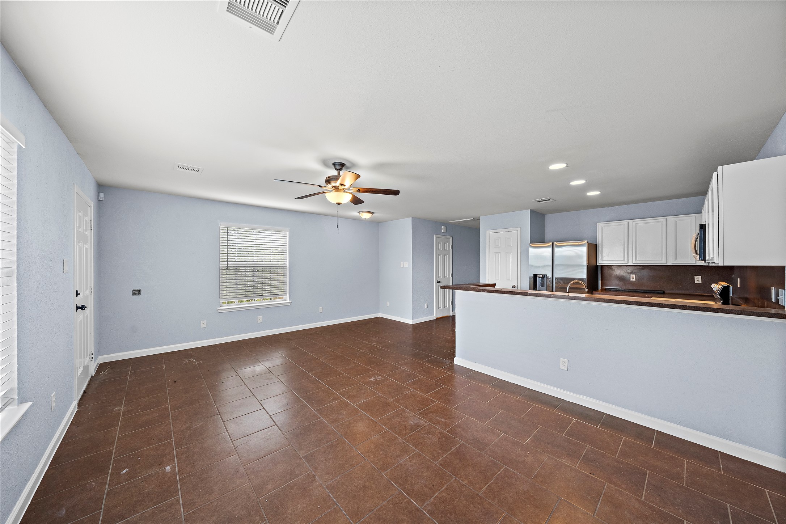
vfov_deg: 90.0
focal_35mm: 12
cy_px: 262
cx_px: 393
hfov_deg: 112.6
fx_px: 262
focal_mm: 12
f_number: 8
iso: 640
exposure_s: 1/2
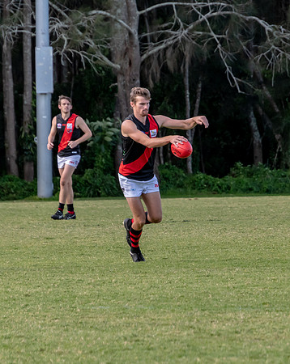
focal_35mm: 547
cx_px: 159
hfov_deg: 2.8
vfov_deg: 3.5
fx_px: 5883
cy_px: 214
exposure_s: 1/640
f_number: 6.3
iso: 800
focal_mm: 220
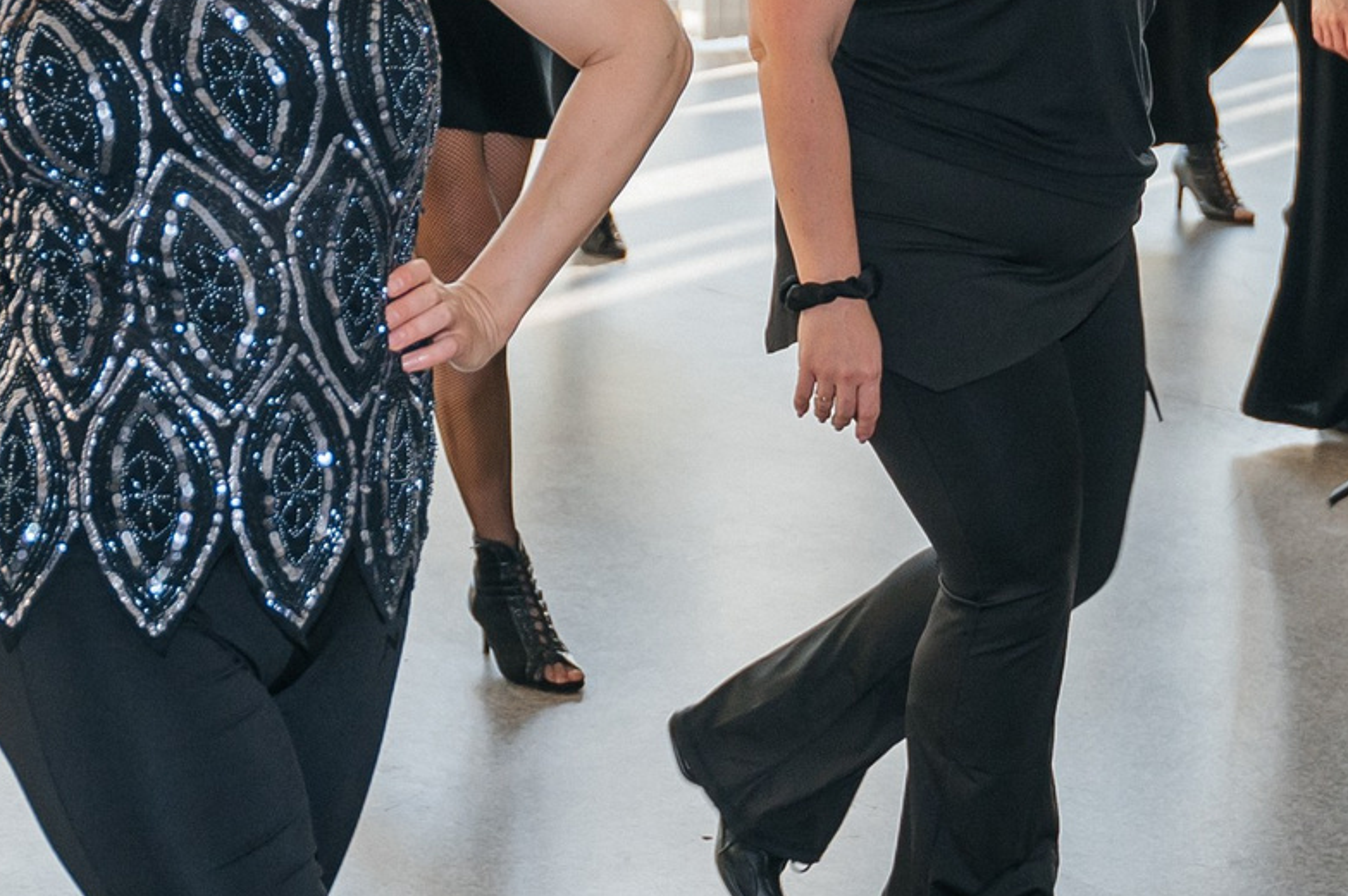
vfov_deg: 13.5
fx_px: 3779
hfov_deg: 20.2
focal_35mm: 101
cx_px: 850
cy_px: 374
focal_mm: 29.5
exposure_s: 1/200
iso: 400
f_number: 2.8
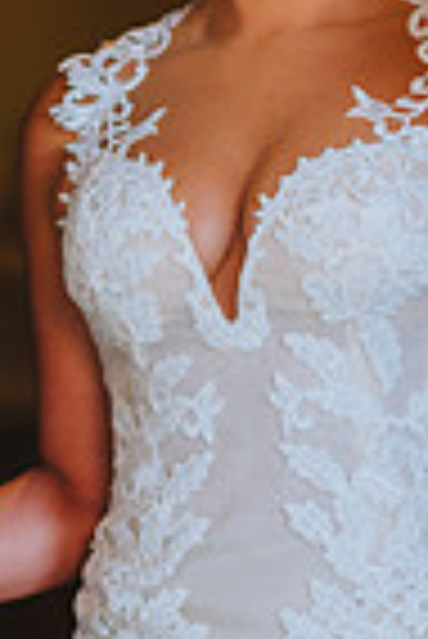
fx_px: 4785
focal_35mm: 269
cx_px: 293
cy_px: 315
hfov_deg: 5.1
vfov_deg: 7.6
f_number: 2
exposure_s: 1/125
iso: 400
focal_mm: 85
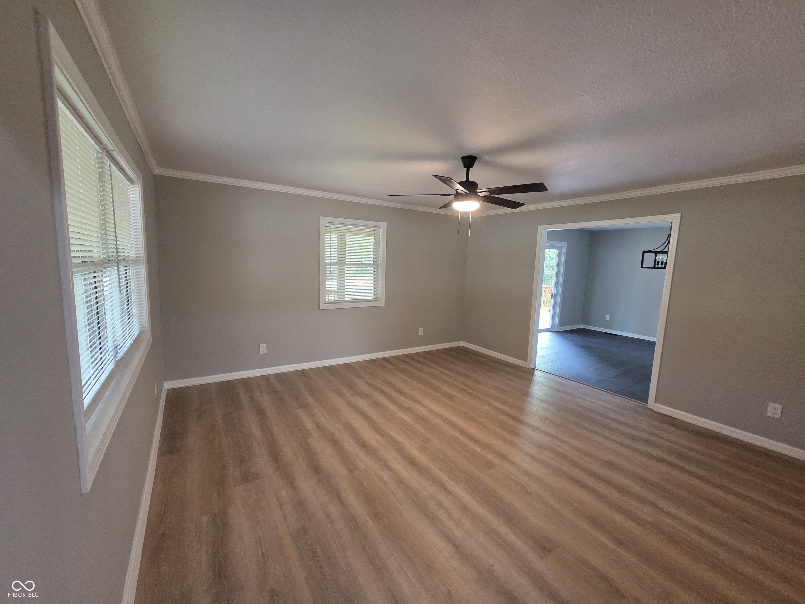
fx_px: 302
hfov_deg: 106.2
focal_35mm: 13
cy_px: 302
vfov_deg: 89.9
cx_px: 402
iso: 640
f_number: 2.2
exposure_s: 1/60
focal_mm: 2.2
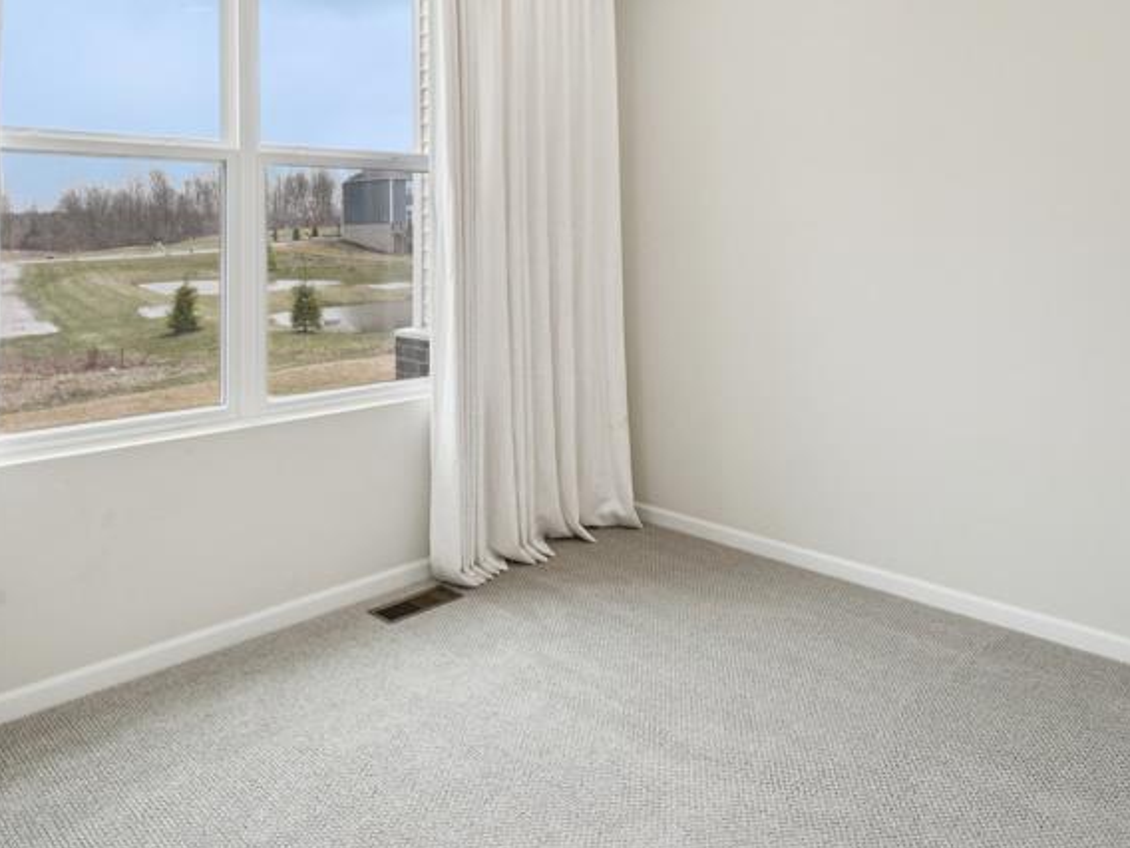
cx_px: 436
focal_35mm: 26
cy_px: 231
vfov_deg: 51.2
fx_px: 849
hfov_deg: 66.5
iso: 125
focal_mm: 10
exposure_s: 1/30
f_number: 8
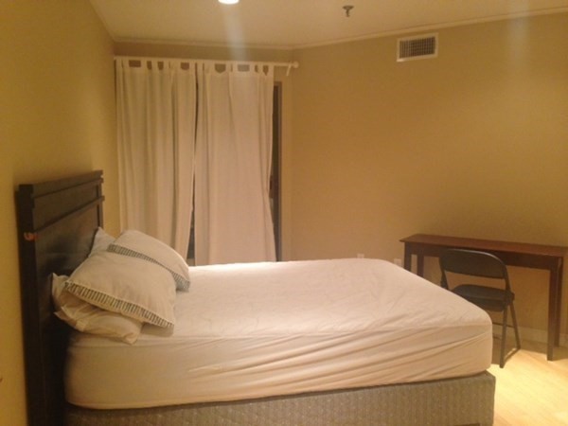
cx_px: 284
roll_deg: +0.1
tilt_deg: -7.1
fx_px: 541
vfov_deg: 42.9
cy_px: 213
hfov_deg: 55.4
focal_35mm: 33
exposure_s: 1/20
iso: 160
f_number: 2.4
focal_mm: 4.12
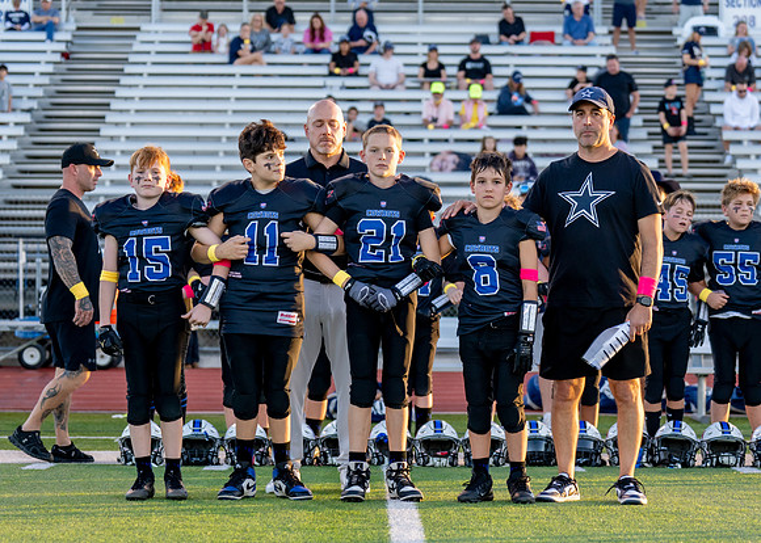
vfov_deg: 12.1
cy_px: 286
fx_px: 2565
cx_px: 407
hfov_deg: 16.9
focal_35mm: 119
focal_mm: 70
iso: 320
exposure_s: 1/640
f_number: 2.8
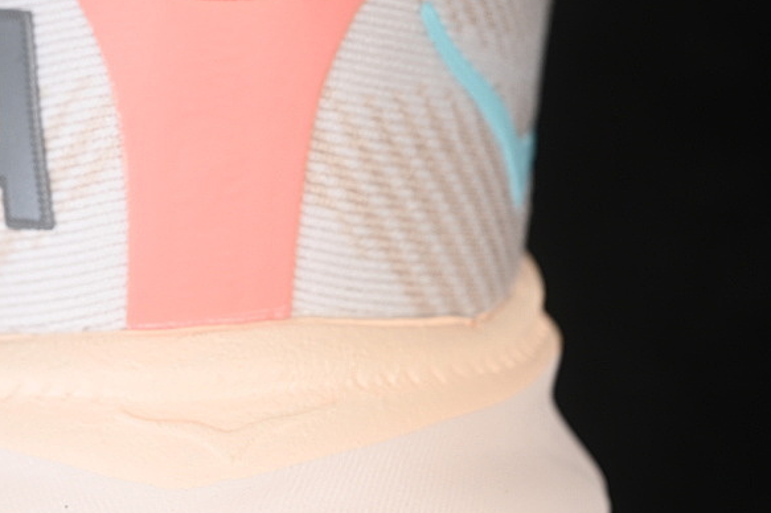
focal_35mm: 139
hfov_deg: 14.7
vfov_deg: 9.8
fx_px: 2975
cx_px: 183
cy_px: 139
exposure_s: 1/80
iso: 160
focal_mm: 50
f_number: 7.1
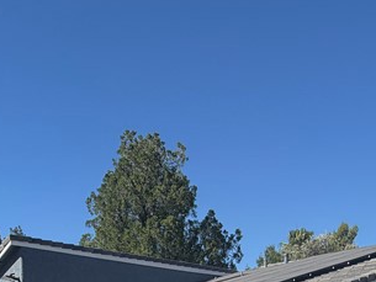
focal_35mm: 47
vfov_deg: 23.5
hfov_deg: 40.1
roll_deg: +0.6
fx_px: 511
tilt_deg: -9.4
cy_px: 441
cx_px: 141
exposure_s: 1/1087
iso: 20
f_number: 2.2
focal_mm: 2.22
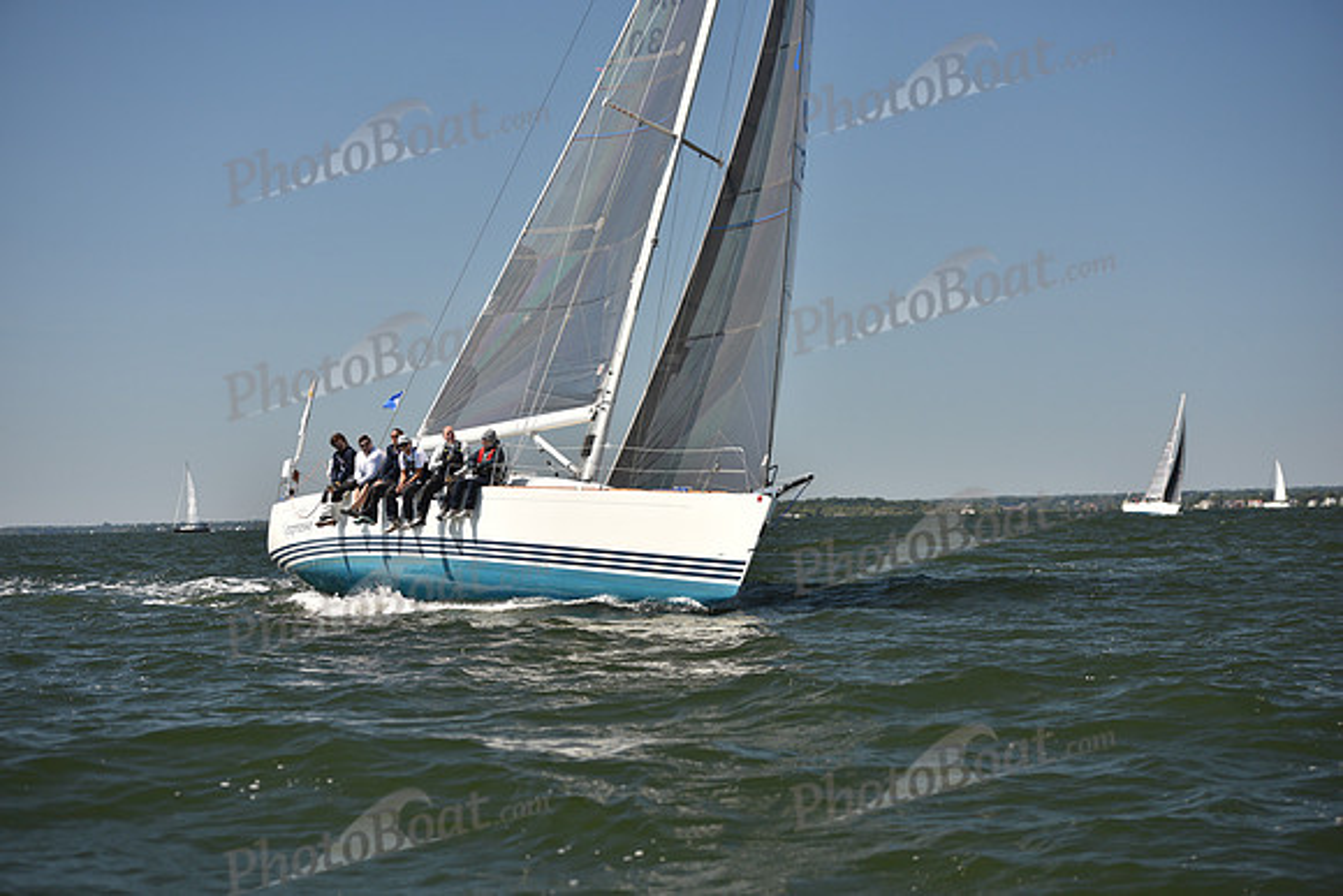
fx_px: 3060
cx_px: 672
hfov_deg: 24.8
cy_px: 448
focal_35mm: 82
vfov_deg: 16.7
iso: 250
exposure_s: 1/1250
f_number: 3.5
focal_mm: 82
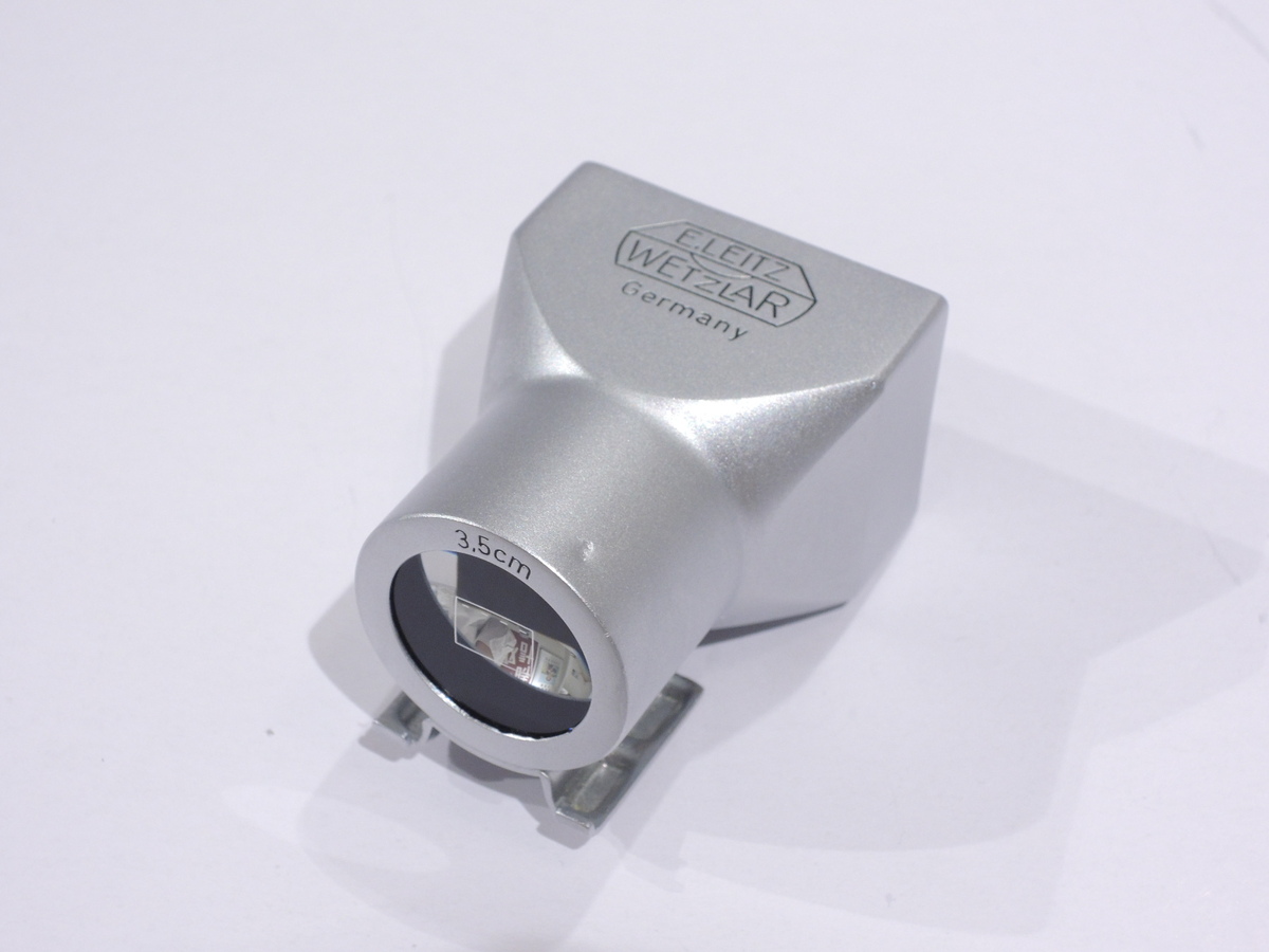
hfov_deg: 23.0
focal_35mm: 85
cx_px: 634
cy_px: 476
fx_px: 3116
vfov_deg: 17.4
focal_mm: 15.2
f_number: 5
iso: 400
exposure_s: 1/80
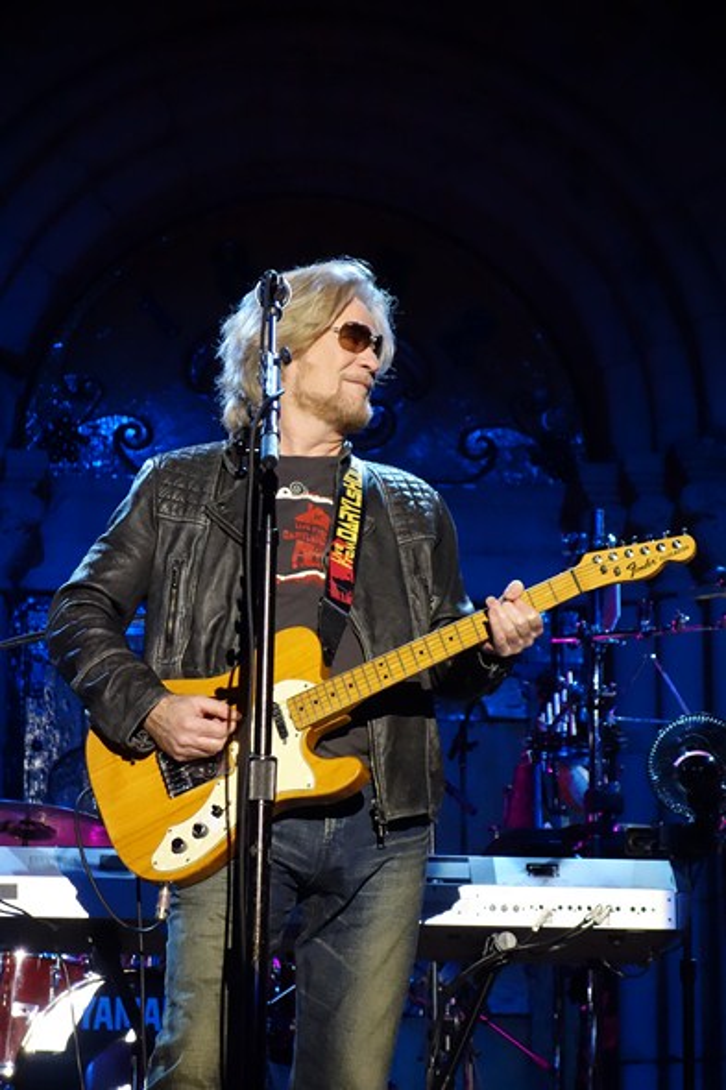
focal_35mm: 100
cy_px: 545
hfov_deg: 13.7
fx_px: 3027
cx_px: 363
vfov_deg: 20.4
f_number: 4.9
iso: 3200
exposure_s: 1/80
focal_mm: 37.1
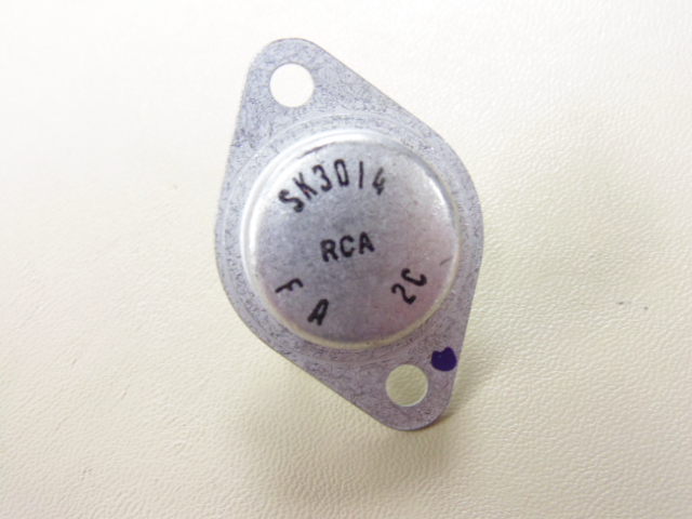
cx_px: 346
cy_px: 260
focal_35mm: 53
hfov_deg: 36.2
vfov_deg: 27.5
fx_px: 1060
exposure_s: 1/25
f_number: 3.9
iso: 400
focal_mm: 9.5
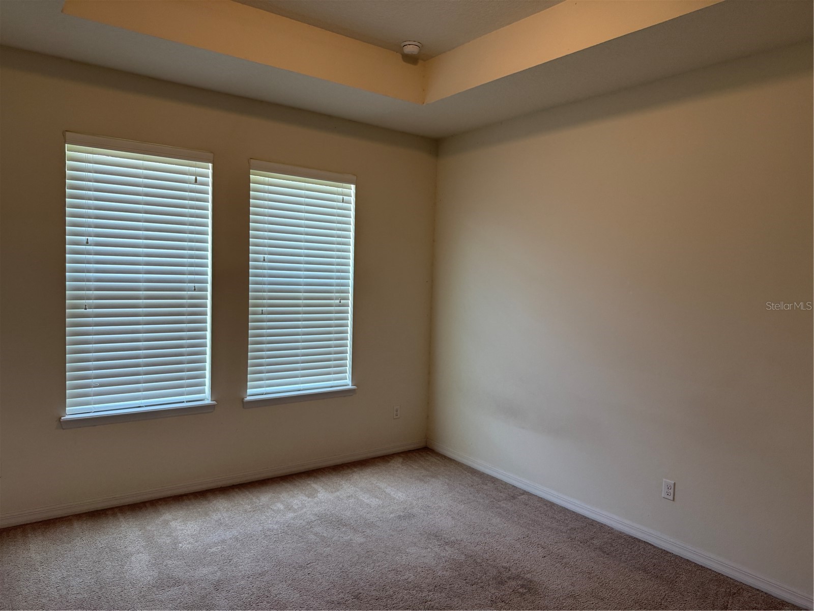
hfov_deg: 71.6
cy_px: 306
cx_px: 407
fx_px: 564
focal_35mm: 24
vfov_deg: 56.8
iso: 200
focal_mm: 6.76
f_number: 1.78
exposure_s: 1/120
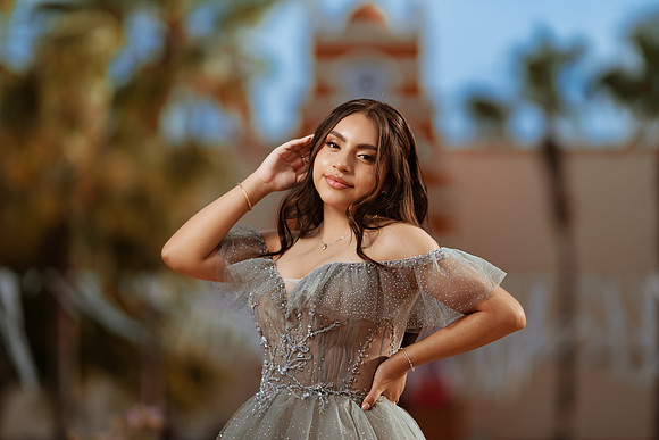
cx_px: 330
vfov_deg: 10.2
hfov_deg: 15.2
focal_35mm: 135
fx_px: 2472
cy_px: 220
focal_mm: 135
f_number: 1.8
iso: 100
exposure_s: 1/5000
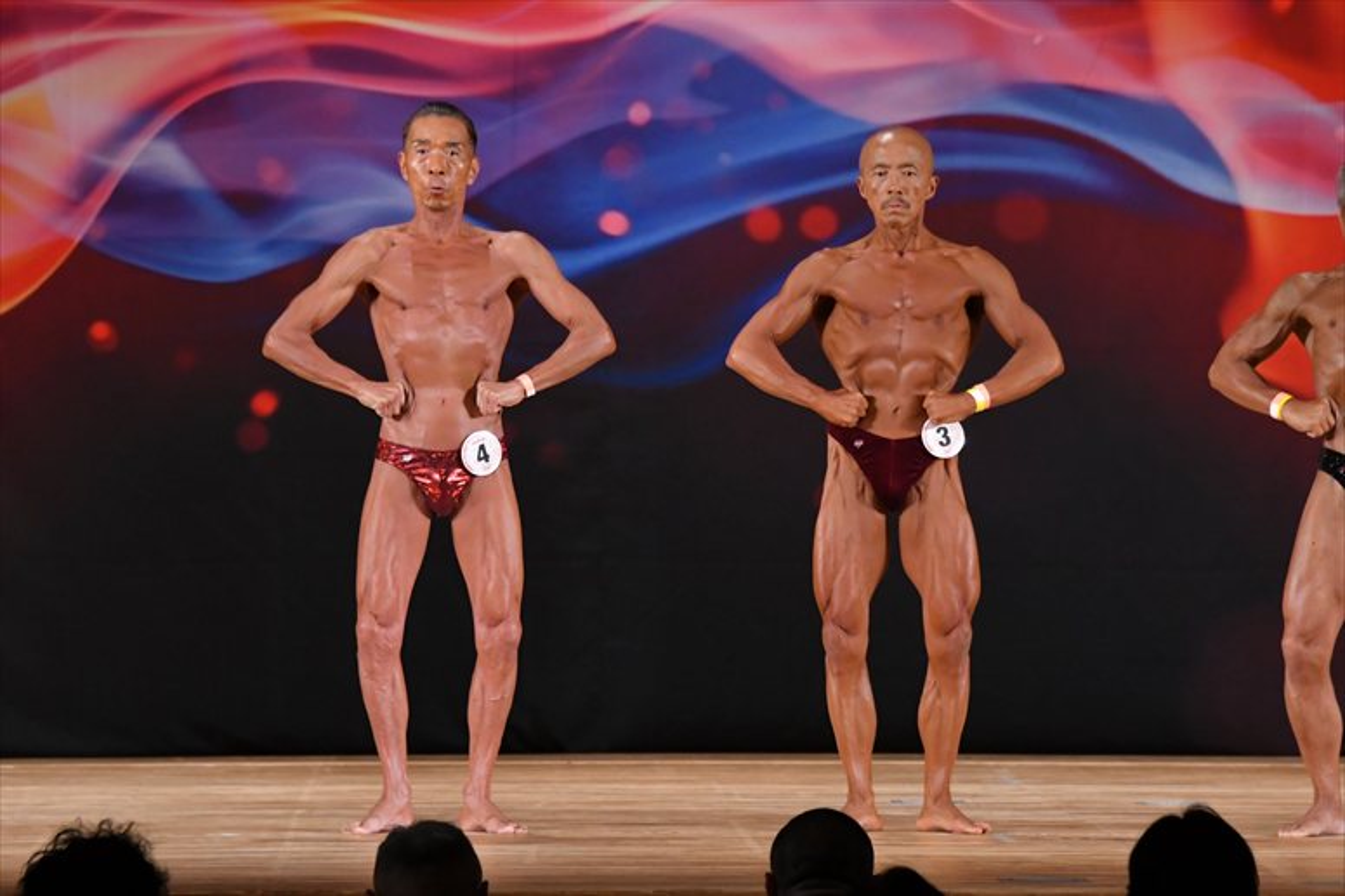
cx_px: 672
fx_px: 8962
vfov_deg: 5.7
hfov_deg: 8.6
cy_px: 448
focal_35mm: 240
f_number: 5.6
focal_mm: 160
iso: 3200
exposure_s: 1/400
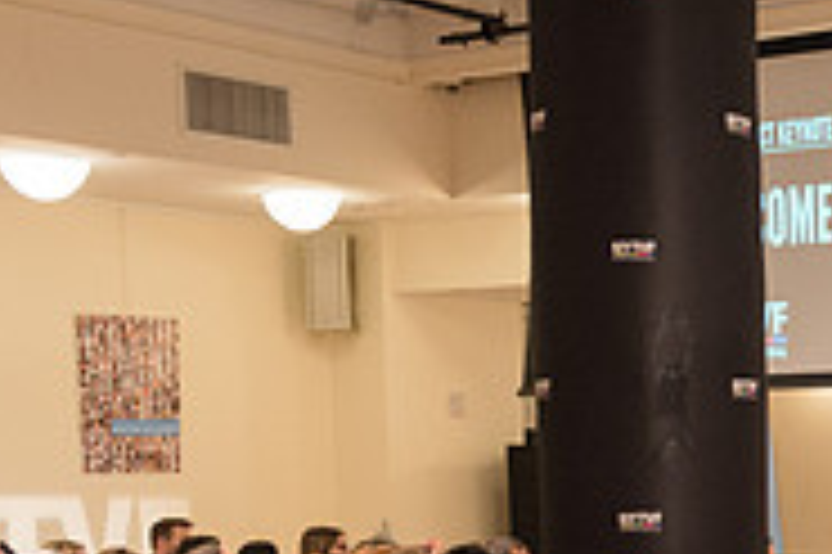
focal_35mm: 88
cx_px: 1250
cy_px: 597
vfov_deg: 15.1
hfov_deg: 20.0
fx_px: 2032
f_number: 4
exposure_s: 1/80
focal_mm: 28
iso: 2500
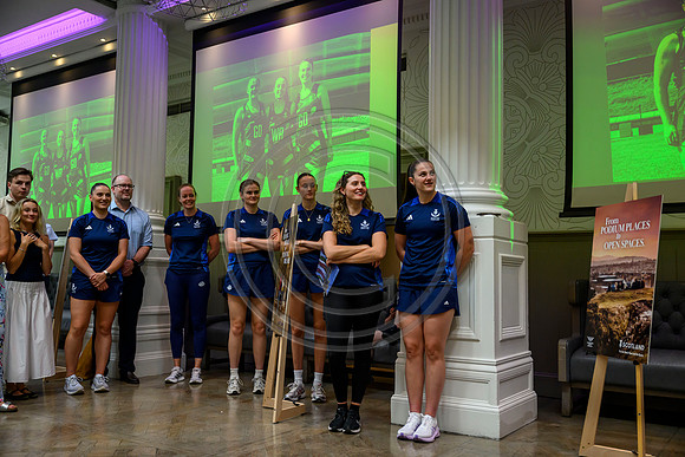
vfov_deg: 38.9
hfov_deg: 55.8
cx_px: 342
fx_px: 647
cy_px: 228
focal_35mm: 34
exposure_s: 1/500
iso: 2500
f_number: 2.8
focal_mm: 34
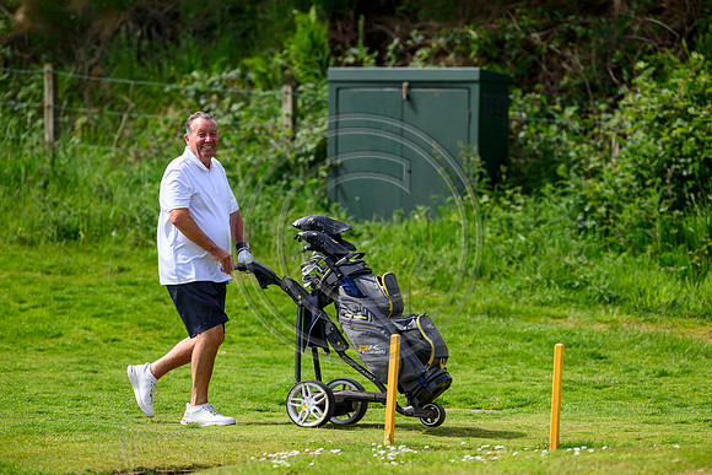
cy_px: 238
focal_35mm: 400
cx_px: 356
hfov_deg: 5.2
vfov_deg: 3.4
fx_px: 7913
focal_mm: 400
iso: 500
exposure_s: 1/4000
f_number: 4
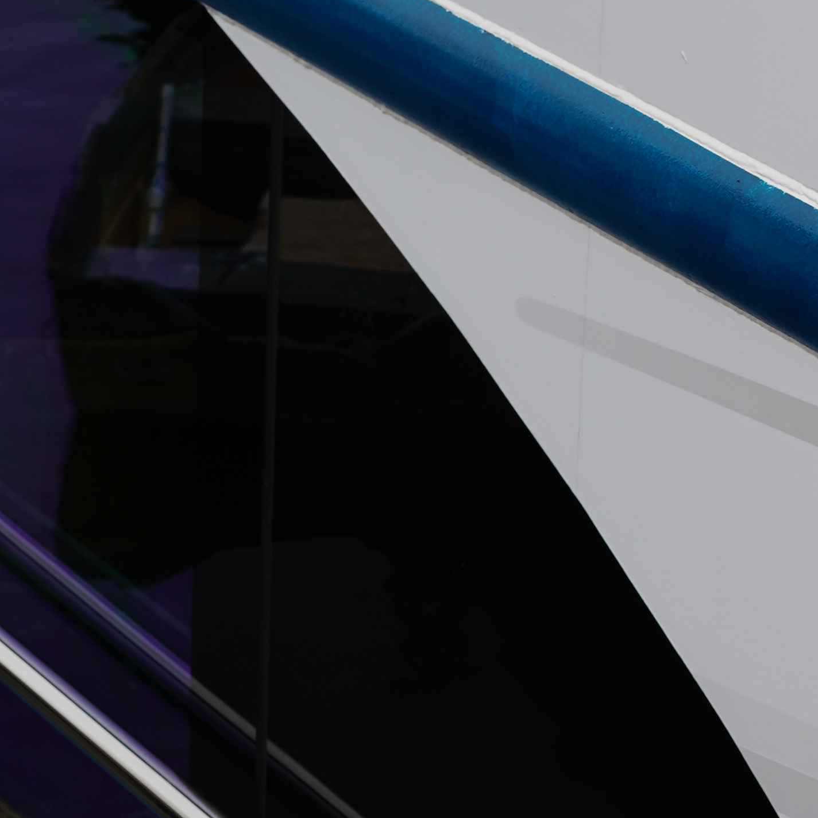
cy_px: 60
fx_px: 4786
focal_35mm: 179
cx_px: 1419
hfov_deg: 9.4
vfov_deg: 9.7
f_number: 9
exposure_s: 1/125
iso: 100
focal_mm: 50
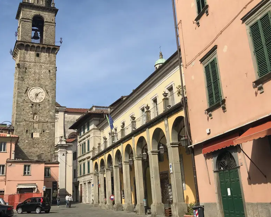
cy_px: 85
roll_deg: +2.6
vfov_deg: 35.5
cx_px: 112
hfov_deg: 43.7
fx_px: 337
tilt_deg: +19.9
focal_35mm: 42
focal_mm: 3.99
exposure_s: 1/2336
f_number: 1.8
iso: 20
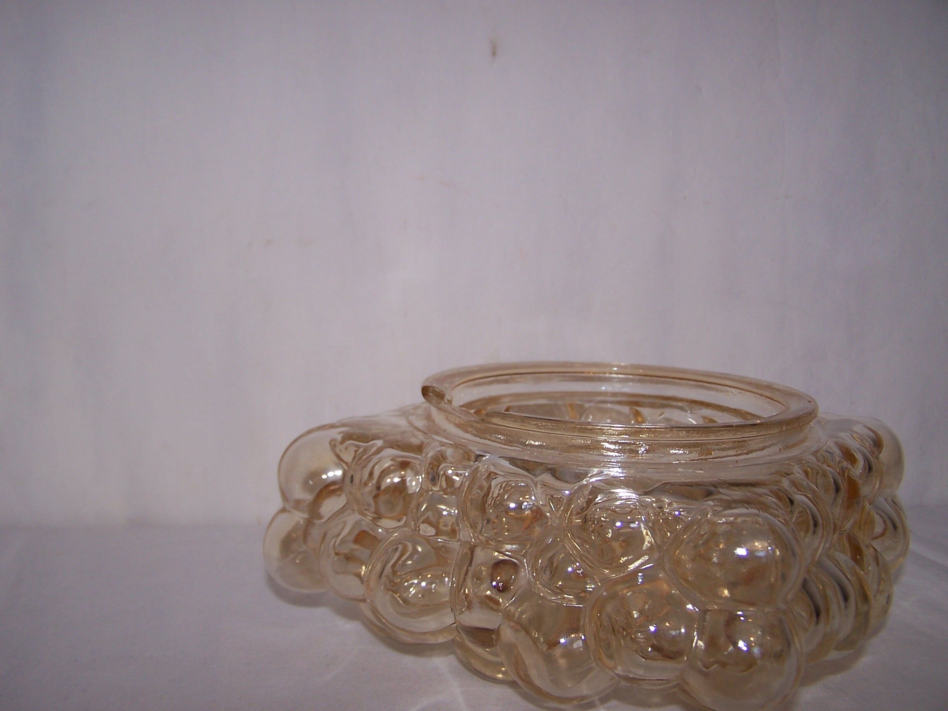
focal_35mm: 38
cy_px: 356
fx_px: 1041
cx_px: 474
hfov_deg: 49.0
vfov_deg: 37.7
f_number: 2.8
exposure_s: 1/60
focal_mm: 6.3
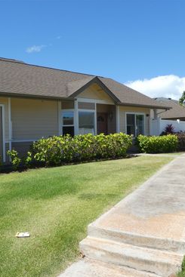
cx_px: 31
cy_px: 138
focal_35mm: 34
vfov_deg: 55.8
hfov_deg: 37.2
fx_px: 262
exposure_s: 1/800
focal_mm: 4.3
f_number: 3.3
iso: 80
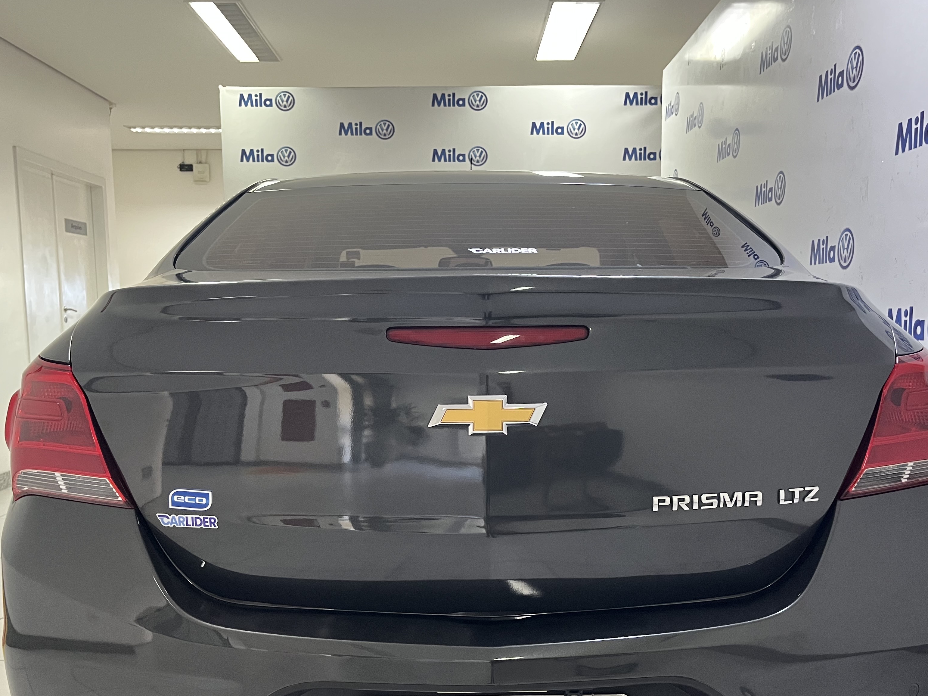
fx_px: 911
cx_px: 480
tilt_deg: -6.9
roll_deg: +0.8
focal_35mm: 34
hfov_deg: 53.9
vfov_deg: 41.6
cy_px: 420
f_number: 1.6
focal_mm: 5.1
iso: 320
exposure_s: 1/60
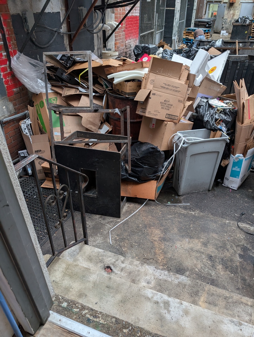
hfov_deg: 57.0
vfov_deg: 71.5
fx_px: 234
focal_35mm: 24
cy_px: 168
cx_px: 127
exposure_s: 1/120
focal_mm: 6.9
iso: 393
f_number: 1.68
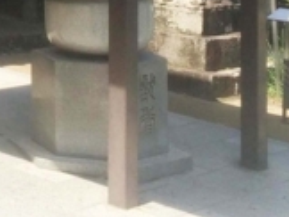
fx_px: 1196
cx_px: -159
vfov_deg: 9.7
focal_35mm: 143
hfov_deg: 13.0
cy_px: -221
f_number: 2.2
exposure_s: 1/1053
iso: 32
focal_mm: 4.15
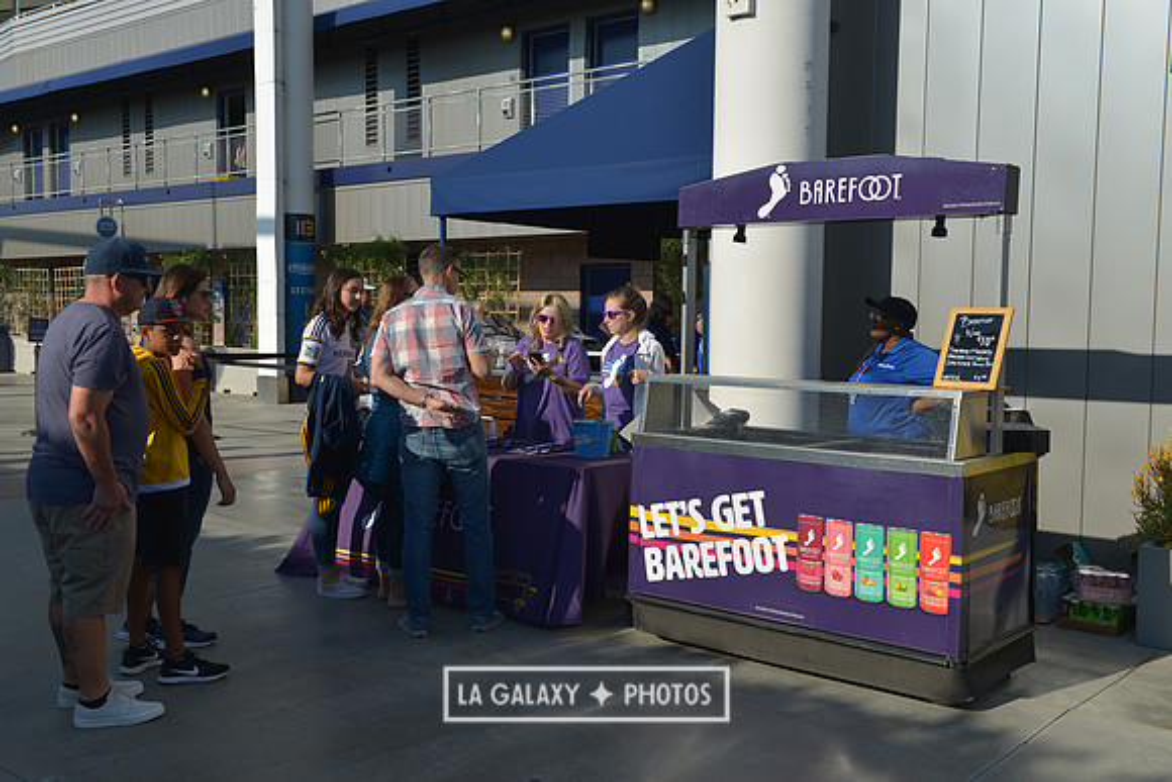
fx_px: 1172
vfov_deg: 36.9
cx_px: 586
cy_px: 391
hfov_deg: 53.1
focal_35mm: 36
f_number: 8
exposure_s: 1/400
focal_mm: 36
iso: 100
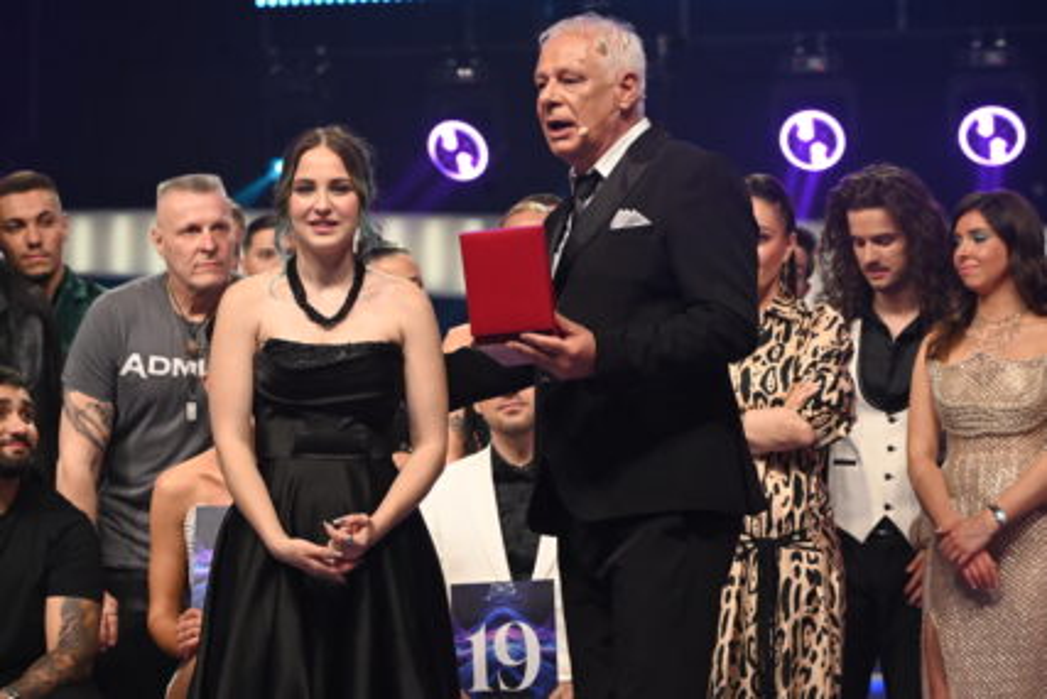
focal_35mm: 140
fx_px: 4073
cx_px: 524
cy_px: 350
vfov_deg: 9.8
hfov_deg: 14.6
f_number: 7.1
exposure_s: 1/80
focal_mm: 140
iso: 1000
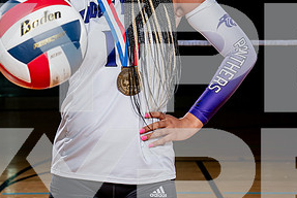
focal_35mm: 121
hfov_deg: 16.9
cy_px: 58
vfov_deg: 11.3
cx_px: 120
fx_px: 999
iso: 250
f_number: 5.6
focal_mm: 59
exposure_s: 1/250
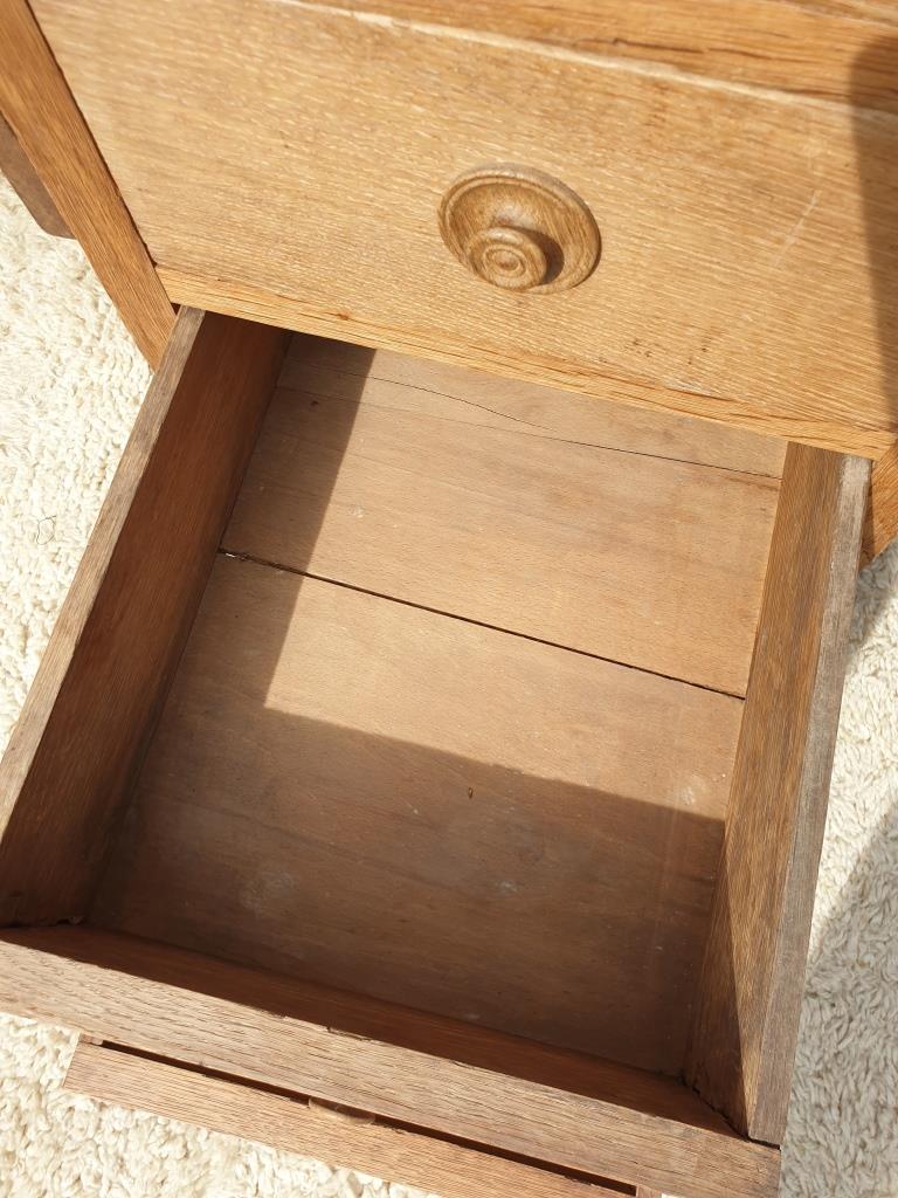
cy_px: 599
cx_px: 449
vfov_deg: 67.3
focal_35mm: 26
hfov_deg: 53.1
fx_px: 899
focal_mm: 4.3
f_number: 2.4
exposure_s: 1/588
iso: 50
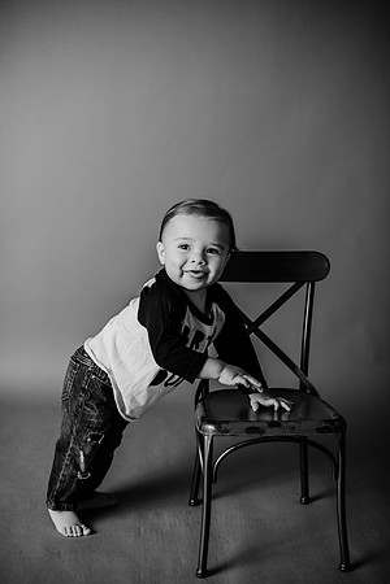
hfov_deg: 27.0
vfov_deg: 39.6
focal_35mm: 50
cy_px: 292
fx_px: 812
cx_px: 195
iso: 100
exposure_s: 1/160
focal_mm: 50
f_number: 2.2
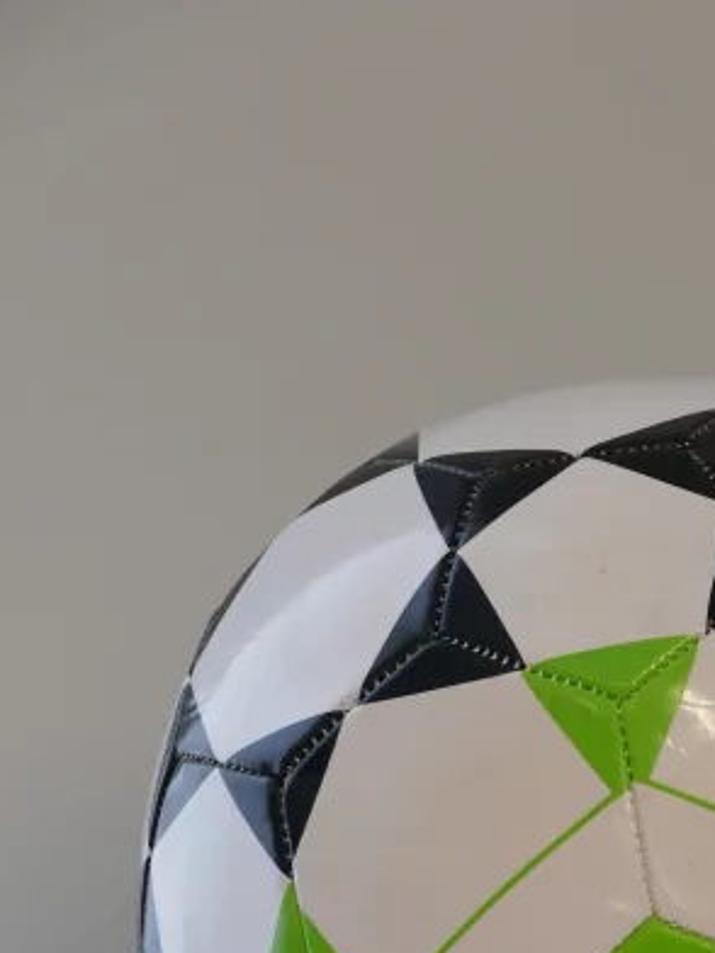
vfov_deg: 7.2
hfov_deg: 5.4
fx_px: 7518
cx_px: 636
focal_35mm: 273
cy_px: 963
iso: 500
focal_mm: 50.69
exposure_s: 1/80
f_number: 3.9
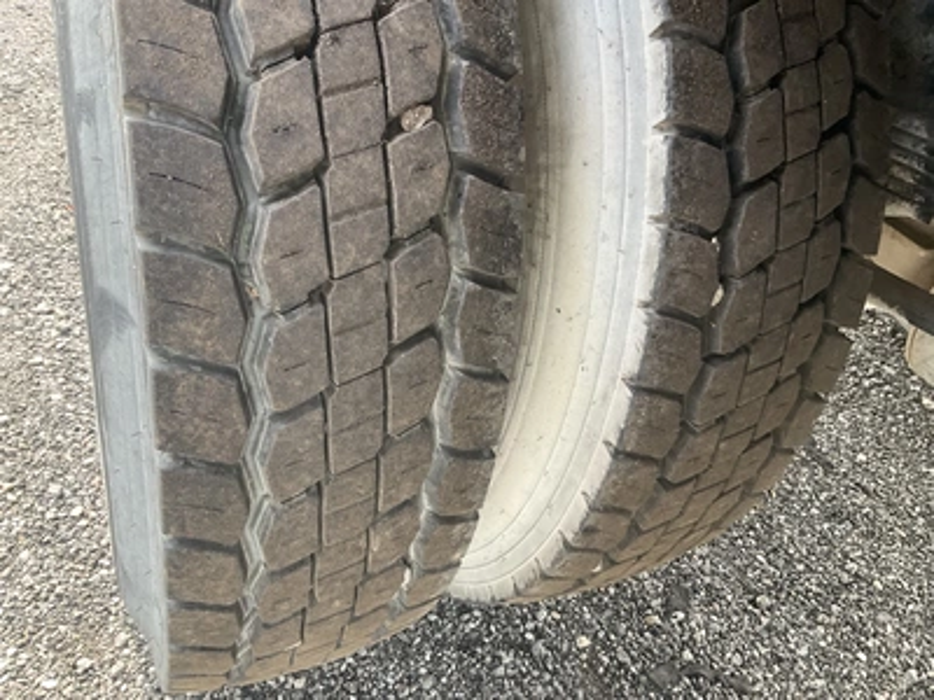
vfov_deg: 48.2
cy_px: 350
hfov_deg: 61.7
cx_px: 467
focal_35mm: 29
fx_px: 782
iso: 64
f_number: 1.8
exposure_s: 1/122
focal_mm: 3
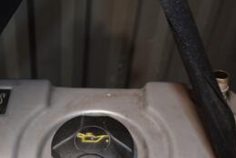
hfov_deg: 27.1
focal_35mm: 73
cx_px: 47
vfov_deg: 18.2
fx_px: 480
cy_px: 151
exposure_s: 1/60
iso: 800
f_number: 5
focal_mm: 21
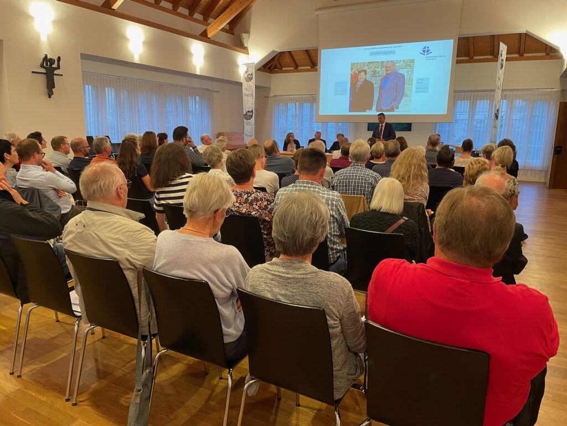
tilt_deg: -11.2
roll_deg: -0.7
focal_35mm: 26
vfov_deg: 53.1
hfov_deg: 67.3
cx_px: 284
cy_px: 213
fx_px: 426
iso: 200
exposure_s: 1/50
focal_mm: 4.2
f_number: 1.6
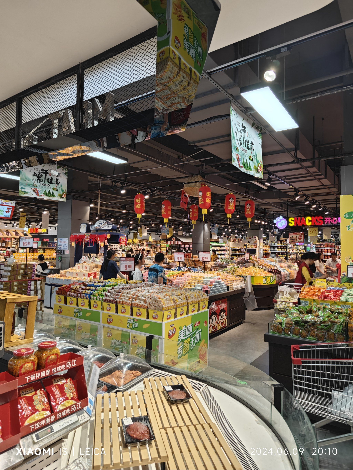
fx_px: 313
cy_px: 235
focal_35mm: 23
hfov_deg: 58.9
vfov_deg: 73.9
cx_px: 176
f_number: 1.8
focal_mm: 5.43
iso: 320
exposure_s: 1/100
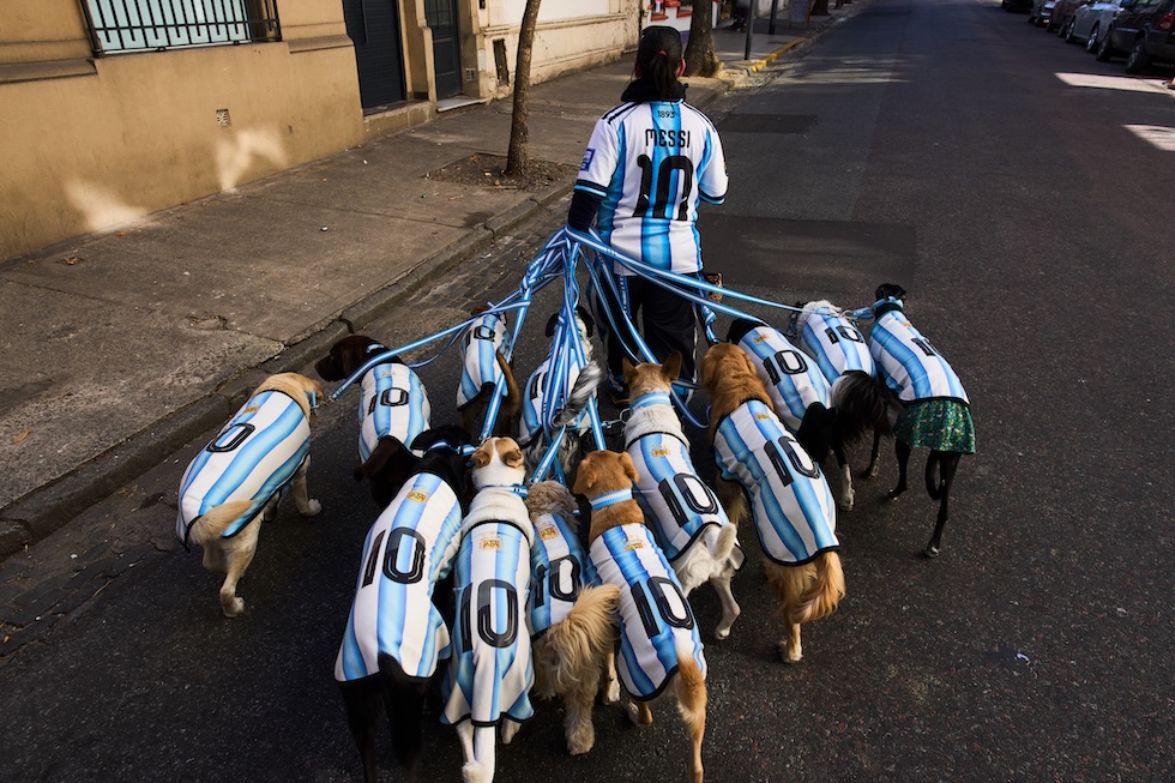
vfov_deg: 53.1
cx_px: 588
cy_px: 392
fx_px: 783
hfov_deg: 73.8
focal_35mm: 24
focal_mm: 24
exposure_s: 1/1000
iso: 500
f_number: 5.6
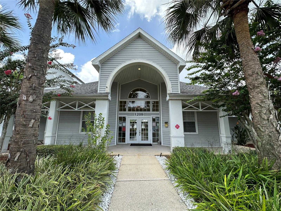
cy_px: 106
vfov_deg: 85.7
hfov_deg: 102.1
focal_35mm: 14
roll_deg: -0.7
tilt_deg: +10.2
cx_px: 140
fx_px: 114
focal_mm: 2.22
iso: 40
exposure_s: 1/602
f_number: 2.2
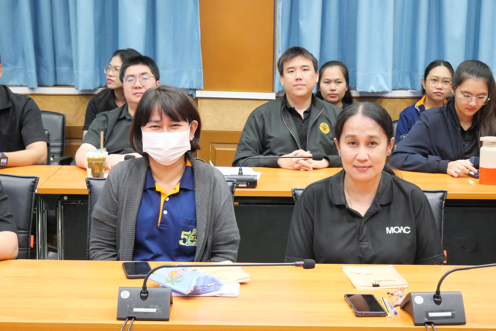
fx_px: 993
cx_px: 248
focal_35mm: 72
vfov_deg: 19.0
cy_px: 166
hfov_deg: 28.1
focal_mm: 35
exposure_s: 1/30
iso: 3200
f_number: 5.2
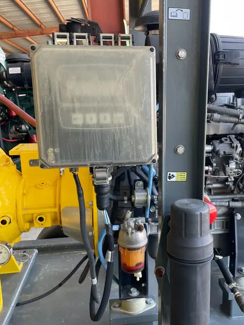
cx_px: 154
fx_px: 310
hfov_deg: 42.6
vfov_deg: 55.4
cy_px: 164
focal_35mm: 33
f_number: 1.6
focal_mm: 4.2
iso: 50
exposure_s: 1/121
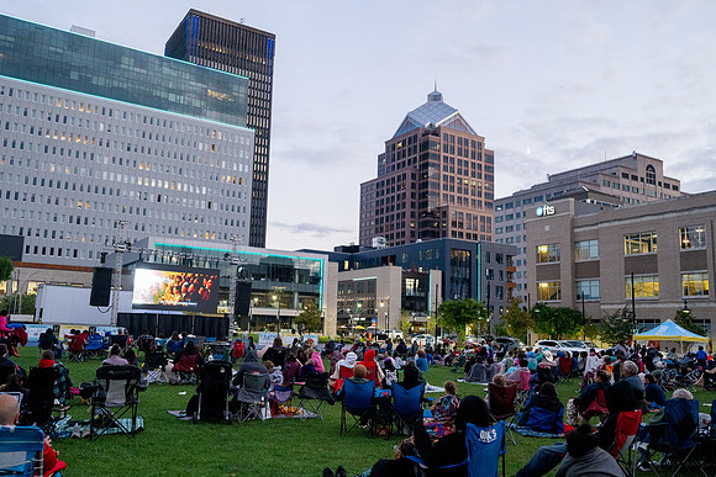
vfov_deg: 43.6
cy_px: 238
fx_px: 597
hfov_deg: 61.9
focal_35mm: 30
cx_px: 358
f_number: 4
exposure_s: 1/160
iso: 3200
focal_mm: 30
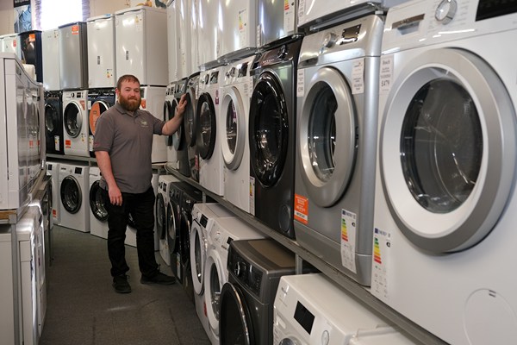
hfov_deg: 57.2
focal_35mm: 33
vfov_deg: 40.0
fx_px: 474
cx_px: 258
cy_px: 172
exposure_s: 1/125
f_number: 4
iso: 800
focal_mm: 22.3
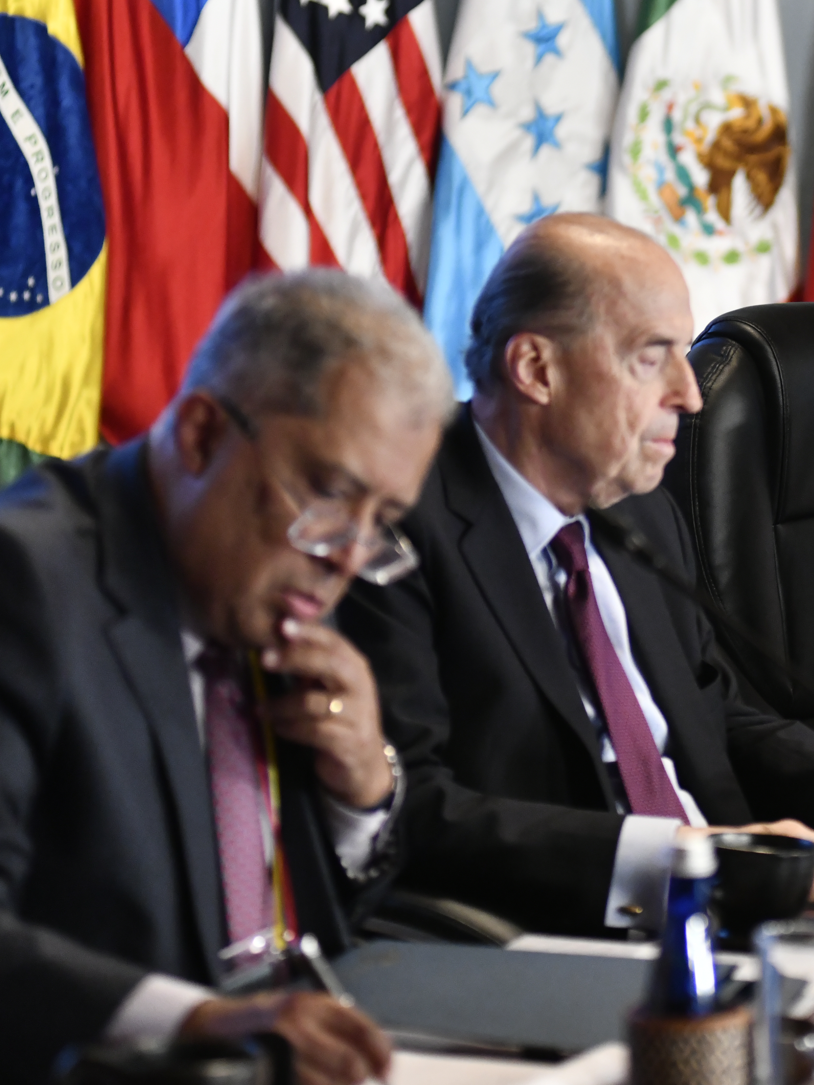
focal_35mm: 140
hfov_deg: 10.5
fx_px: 4390
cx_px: 861
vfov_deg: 14.1
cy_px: 456
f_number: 3.2
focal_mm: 80
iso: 2500
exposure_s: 1/160
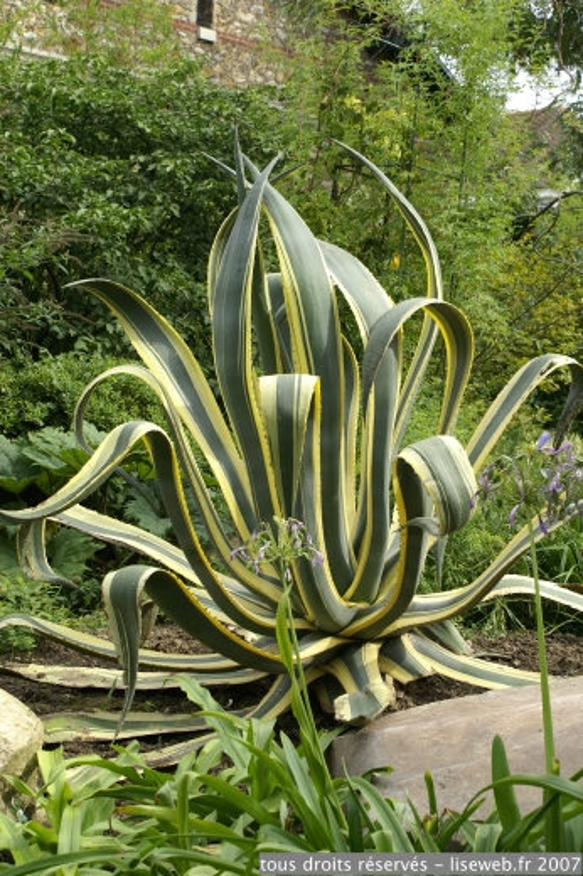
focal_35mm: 68
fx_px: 1642
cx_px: 292
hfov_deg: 20.1
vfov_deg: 29.9
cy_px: 438
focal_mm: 45
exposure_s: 1/160
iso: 100
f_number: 7.1
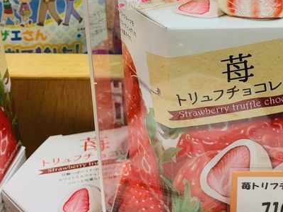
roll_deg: +0.6
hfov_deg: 35.8
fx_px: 433
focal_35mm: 53
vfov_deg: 27.3
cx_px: 187
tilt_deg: -24.4
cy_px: 67
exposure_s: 1/120
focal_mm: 4.25
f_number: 1.8
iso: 80
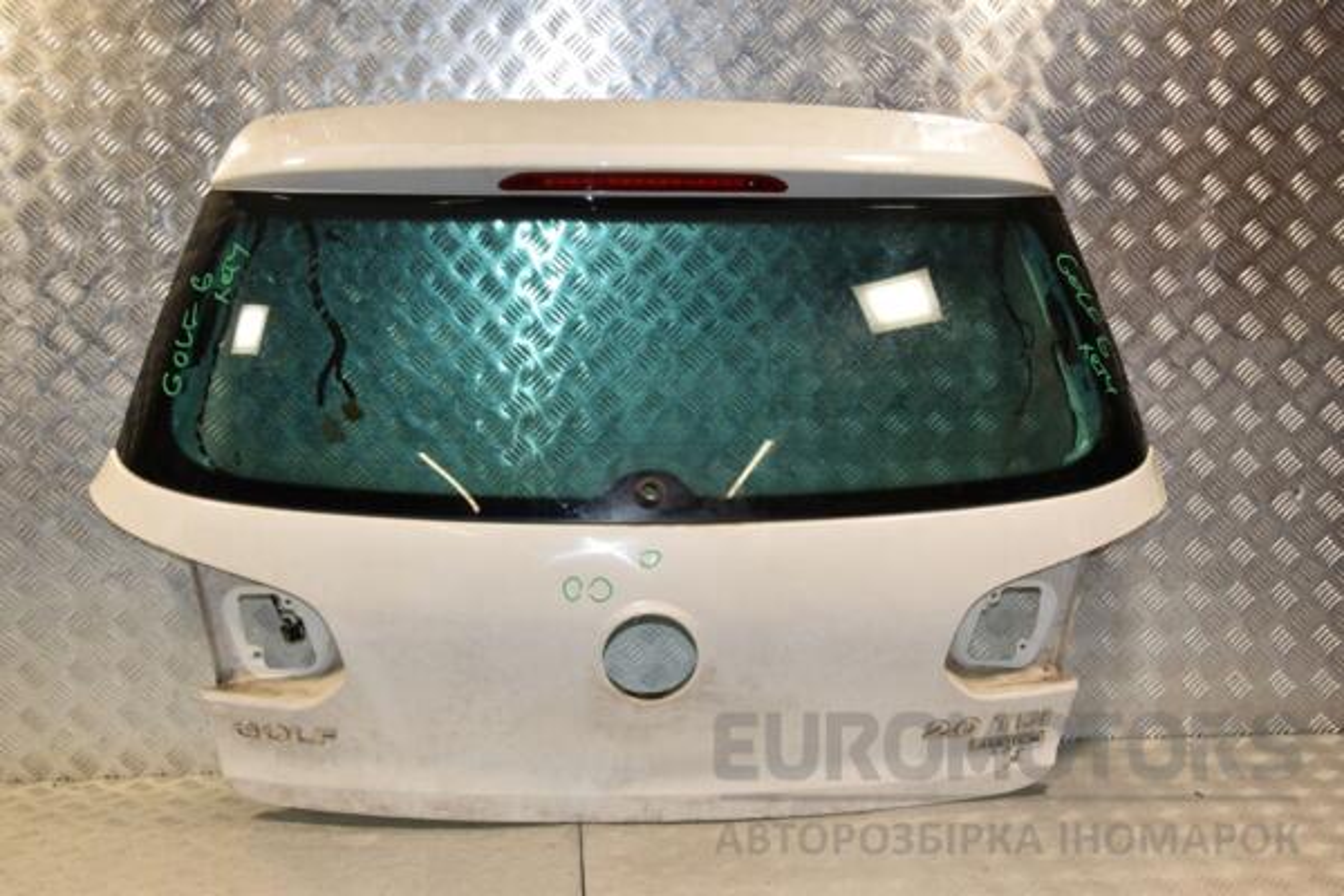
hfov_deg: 43.6
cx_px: 672
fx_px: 1680
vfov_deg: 29.9
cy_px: 448
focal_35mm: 45
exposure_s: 1/200
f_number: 10
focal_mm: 30
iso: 800
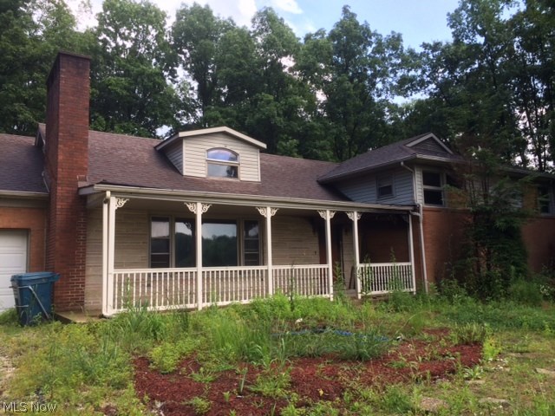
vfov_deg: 46.8
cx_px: 278
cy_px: 208
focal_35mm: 30
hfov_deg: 60.0
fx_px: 481
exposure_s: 1/554
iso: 32
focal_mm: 4.12
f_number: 2.2
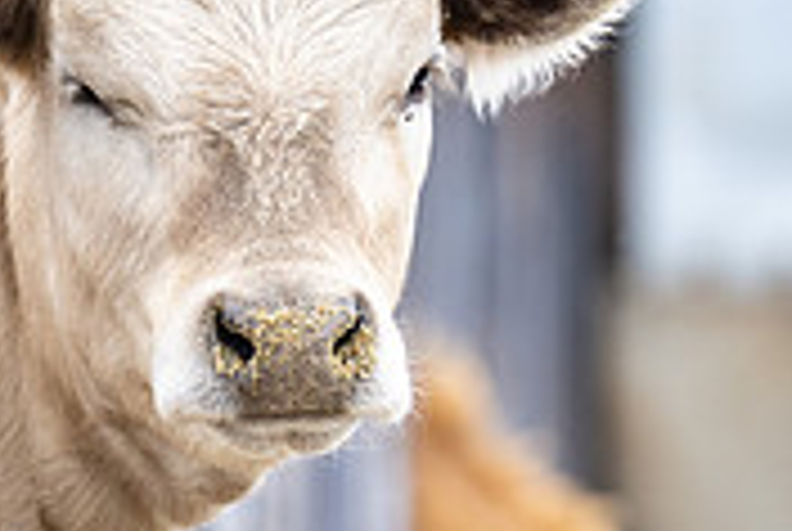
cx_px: 379
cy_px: 272
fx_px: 16417
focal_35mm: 745
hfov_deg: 2.8
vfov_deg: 1.9
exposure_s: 1/1600
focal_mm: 200
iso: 500
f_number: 2.8
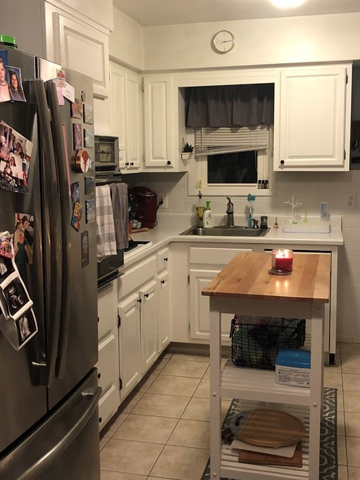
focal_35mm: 41
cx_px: 177
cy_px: 229
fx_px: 569
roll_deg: +0.9
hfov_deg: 35.1
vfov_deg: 45.8
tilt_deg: -6.8
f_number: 1.8
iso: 100
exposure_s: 1/13
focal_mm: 4
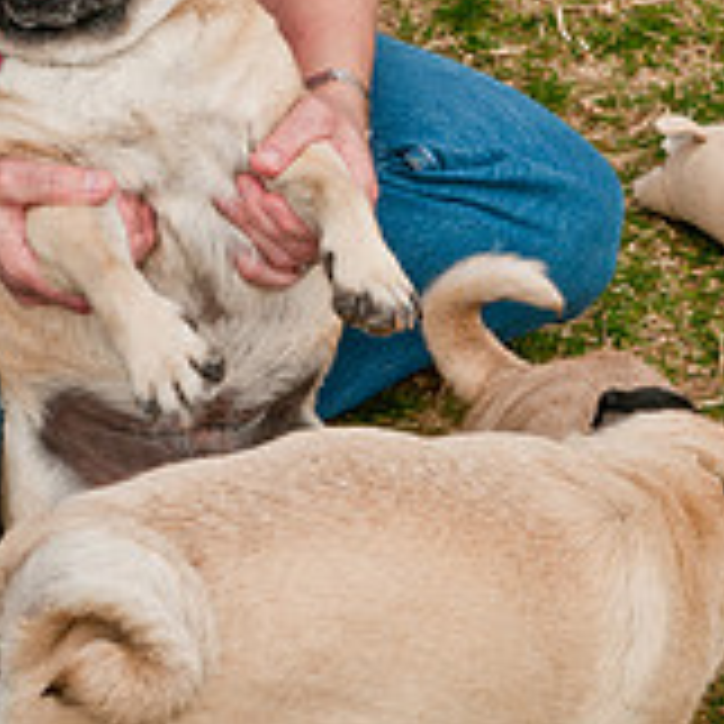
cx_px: 119
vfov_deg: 9.8
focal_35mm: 178
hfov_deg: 9.8
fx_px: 4212
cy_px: 67
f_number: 10
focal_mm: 50
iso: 200
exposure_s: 1/160
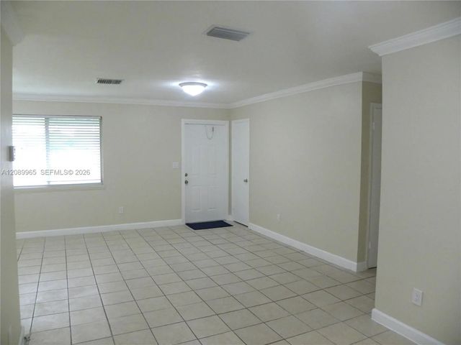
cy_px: 172
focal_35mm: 26
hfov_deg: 67.3
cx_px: 230
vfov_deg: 53.1
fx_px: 346
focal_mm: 4.6
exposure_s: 1/73.8
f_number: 2.8
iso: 333
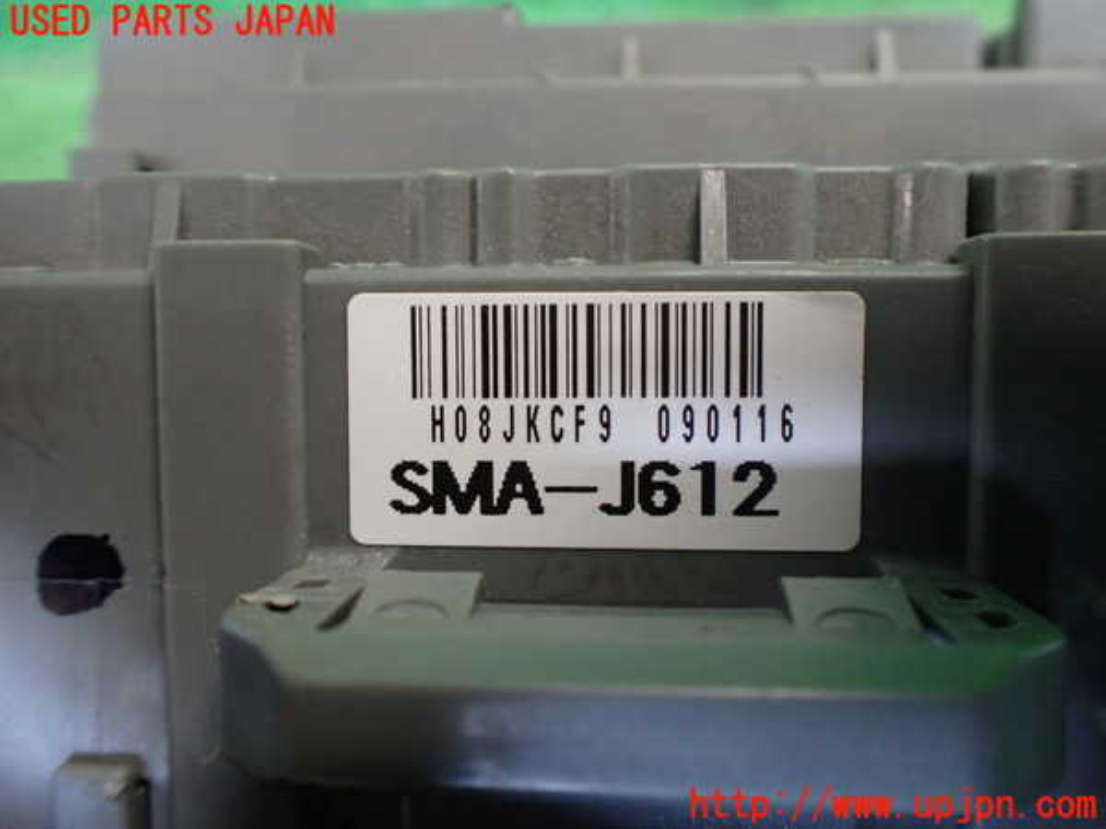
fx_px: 959
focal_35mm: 30
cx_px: 553
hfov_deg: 60.0
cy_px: 414
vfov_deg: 46.8
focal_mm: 5.4
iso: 800
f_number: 2.3
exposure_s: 1/100
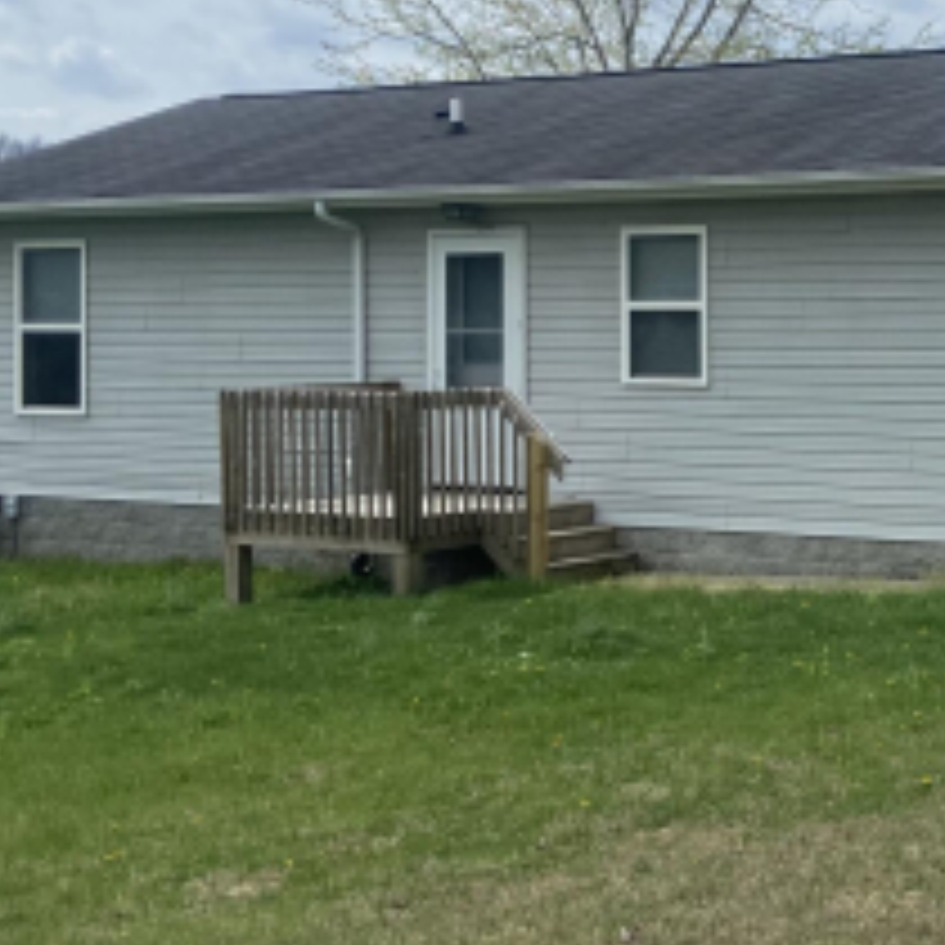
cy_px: 297
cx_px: 943
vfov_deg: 23.5
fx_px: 2255
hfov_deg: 22.7
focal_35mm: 73
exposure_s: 1/5236
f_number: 1.8
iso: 32
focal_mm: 4.25
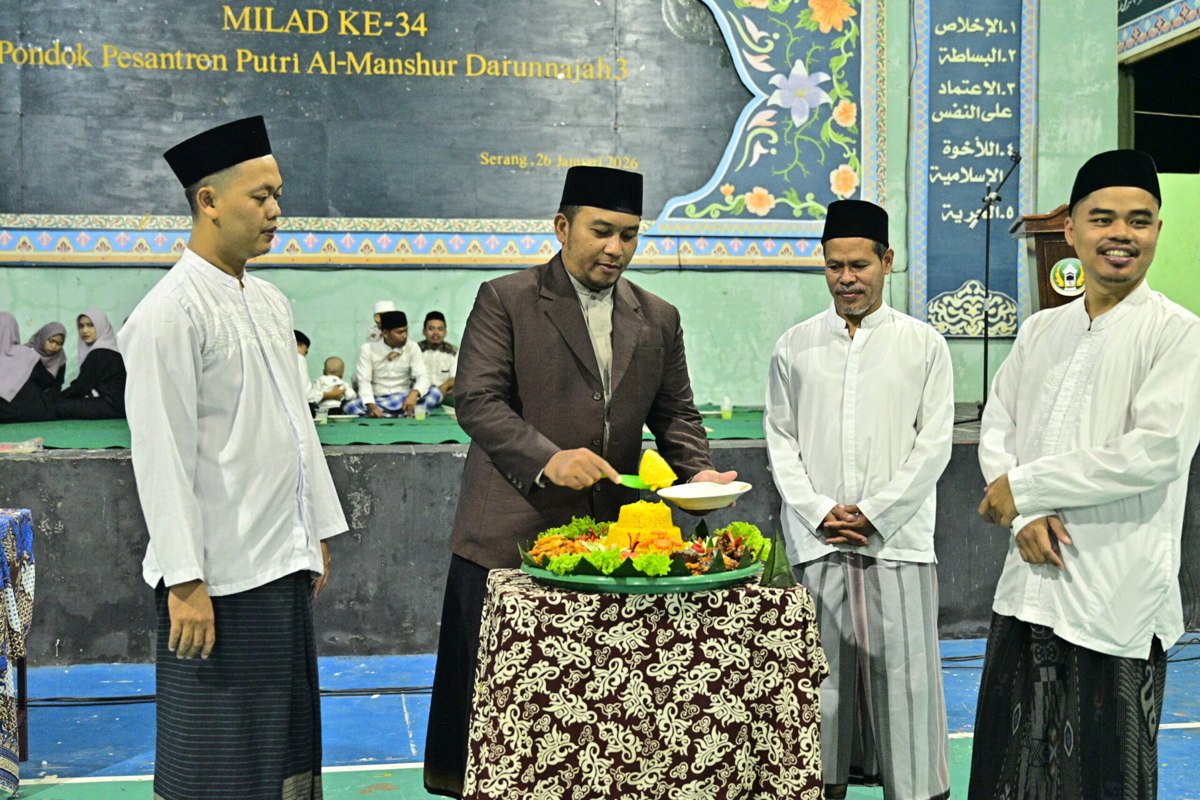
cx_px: 600
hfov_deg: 48.5
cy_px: 400
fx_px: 1333
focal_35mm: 40
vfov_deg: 33.4
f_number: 4
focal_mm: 40
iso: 4000
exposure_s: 1/40
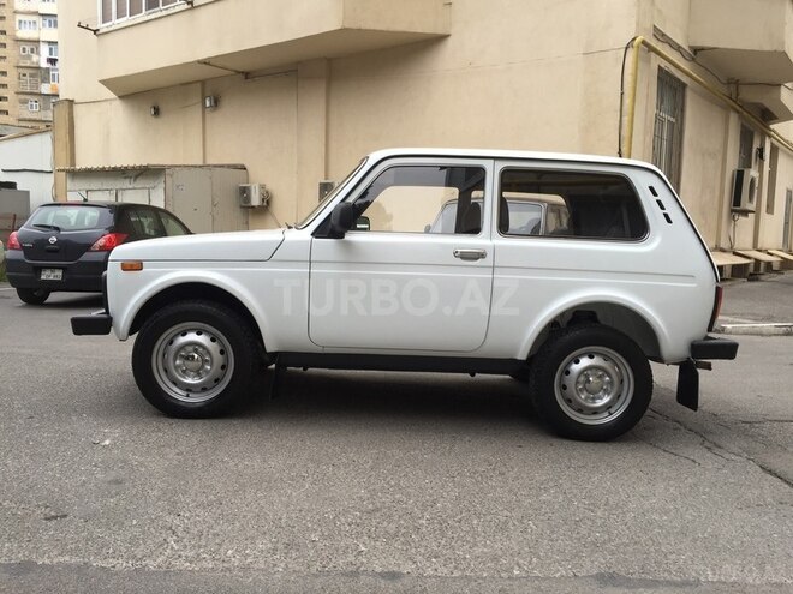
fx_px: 664
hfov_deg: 61.7
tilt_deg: -5.2
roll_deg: -0.7
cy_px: 297
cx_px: 396
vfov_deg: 48.2
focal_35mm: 29
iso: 32
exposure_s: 1/155
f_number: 2.2
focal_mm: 4.15
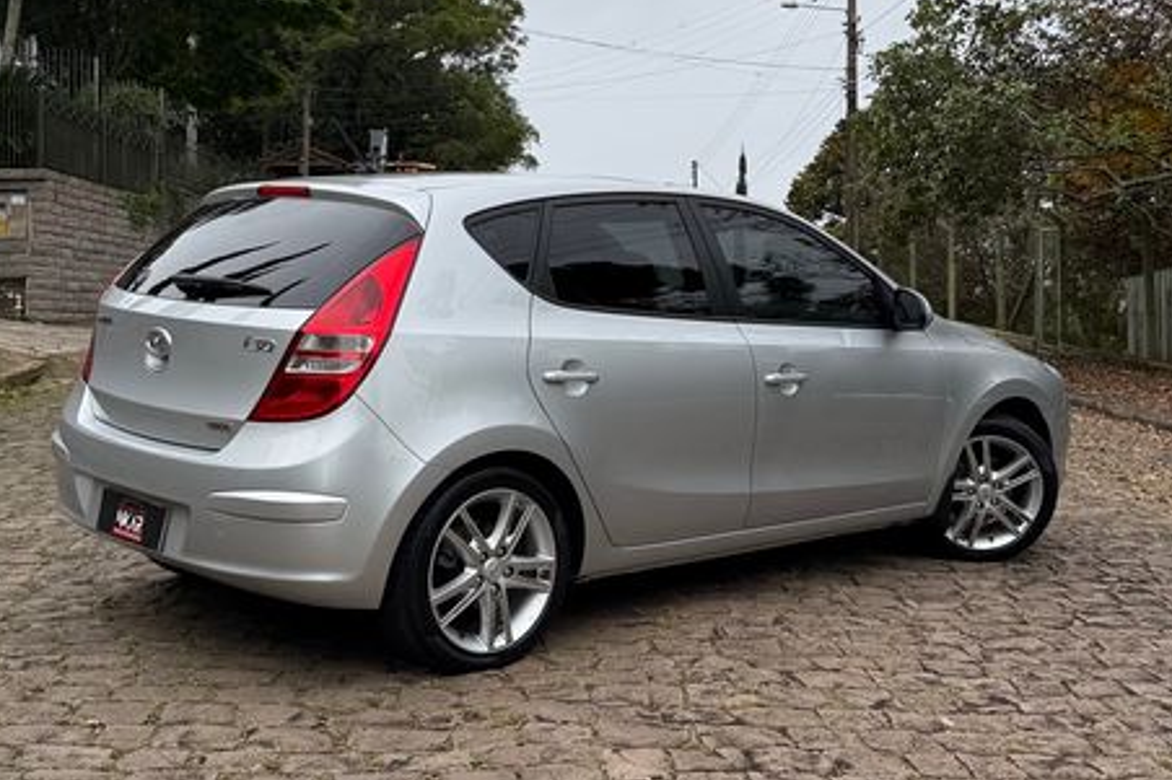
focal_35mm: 26
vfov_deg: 49.4
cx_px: 578
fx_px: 846
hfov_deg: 69.4
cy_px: 342
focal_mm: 6.76
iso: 80
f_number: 1.78
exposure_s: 1/2611
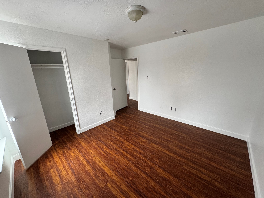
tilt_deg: -14.8
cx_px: 132
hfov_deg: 102.1
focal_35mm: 14
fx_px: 107
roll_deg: +1.8
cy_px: 99
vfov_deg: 85.7
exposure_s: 1/120
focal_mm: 2.22
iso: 200
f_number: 2.2
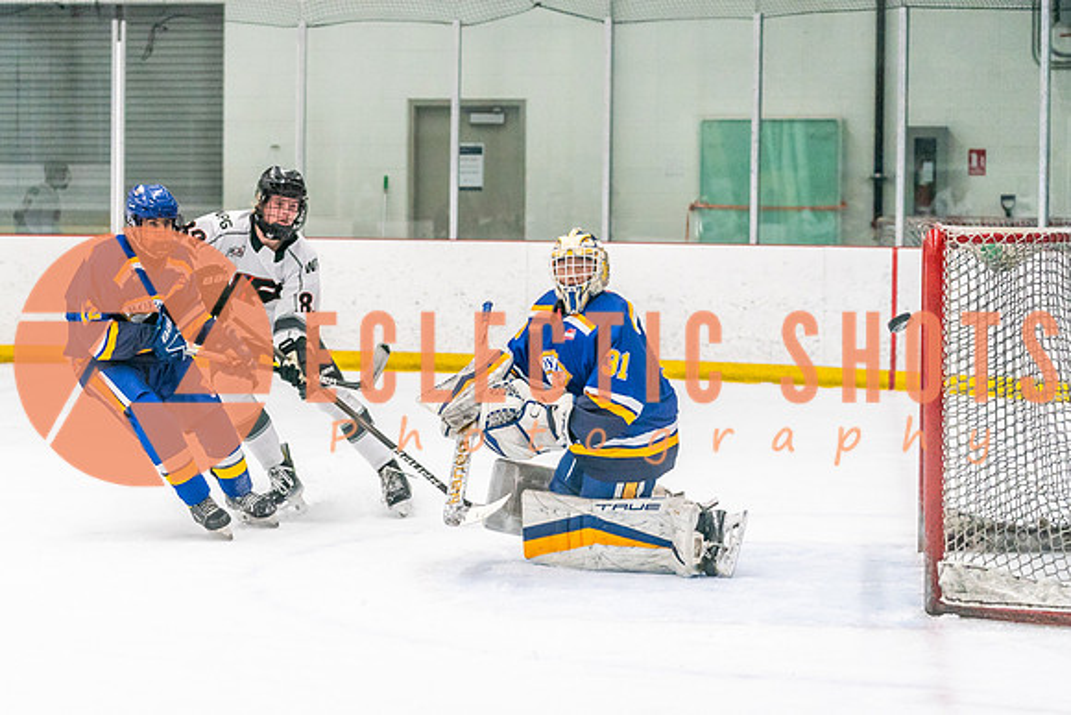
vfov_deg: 13.2
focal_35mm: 104
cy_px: 283
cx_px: 338
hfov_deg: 19.6
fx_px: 3091
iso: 3200
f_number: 2.8
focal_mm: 70
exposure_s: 1/1250
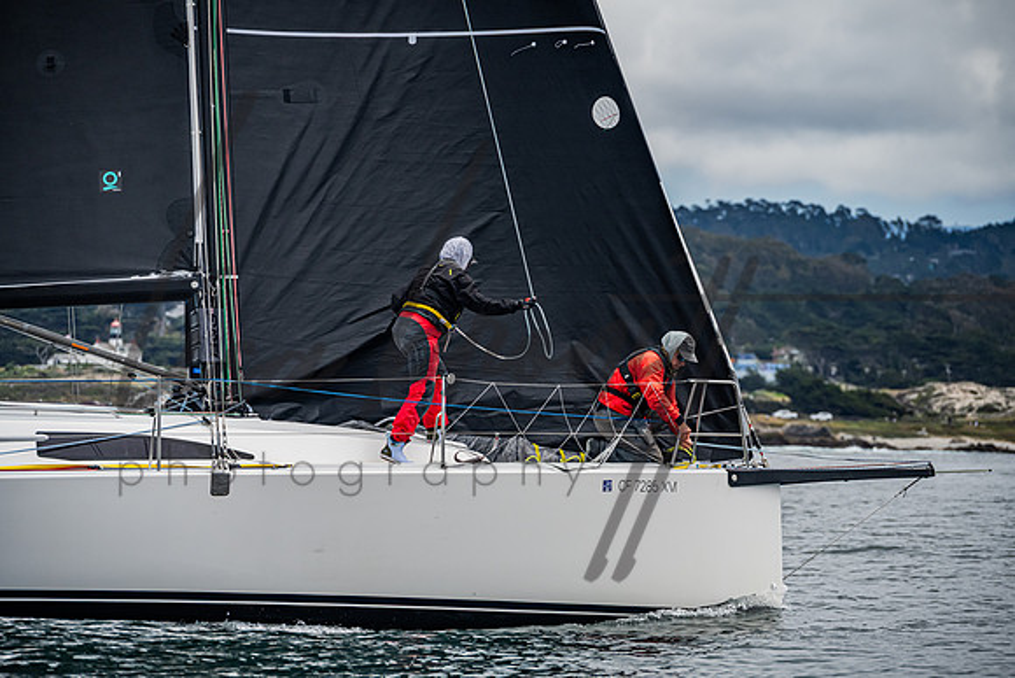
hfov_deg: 8.6
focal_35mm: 240
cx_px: 508
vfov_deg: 5.7
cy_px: 339
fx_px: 6768
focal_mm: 240
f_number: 8
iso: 640
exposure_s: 1/2500
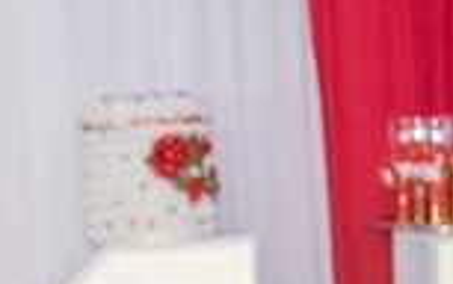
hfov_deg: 8.6
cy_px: 371
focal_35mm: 232
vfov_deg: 5.6
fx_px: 2867
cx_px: -385
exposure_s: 1/160
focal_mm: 60
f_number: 3.2
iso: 800
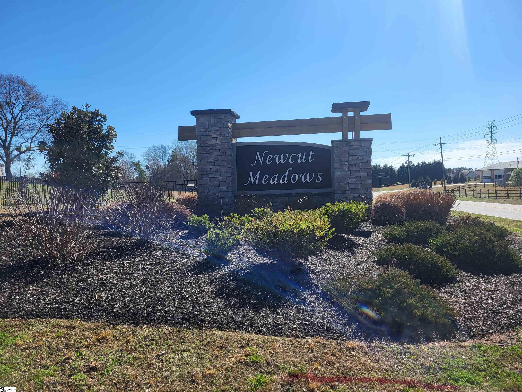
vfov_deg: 53.1
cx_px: 261
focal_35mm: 26
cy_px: 196
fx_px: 392
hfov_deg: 67.3
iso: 40
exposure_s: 1/2517
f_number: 1.8
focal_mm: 5.4
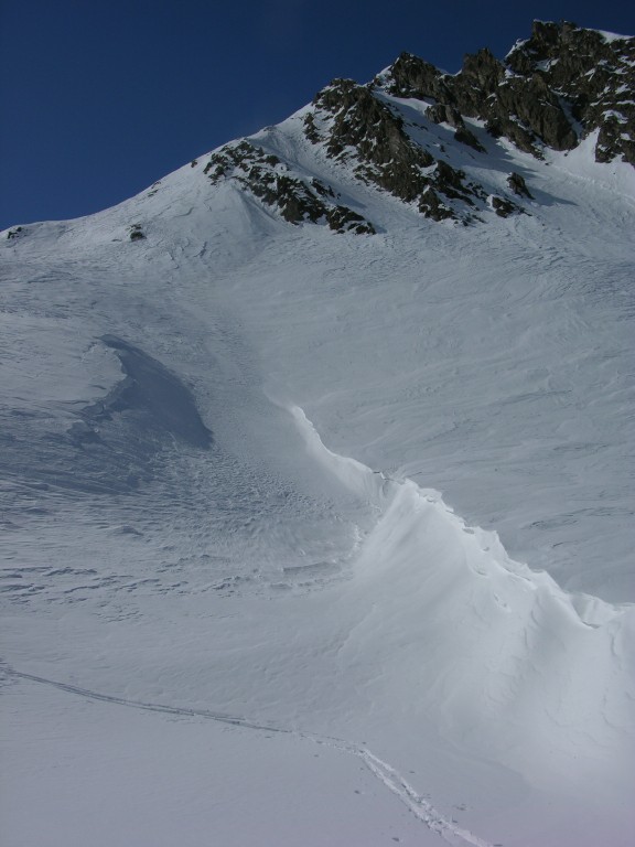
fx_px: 856
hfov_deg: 40.7
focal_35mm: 35
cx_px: 318
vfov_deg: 52.6
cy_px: 424
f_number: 8
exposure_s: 1/814
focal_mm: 8.9
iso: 50
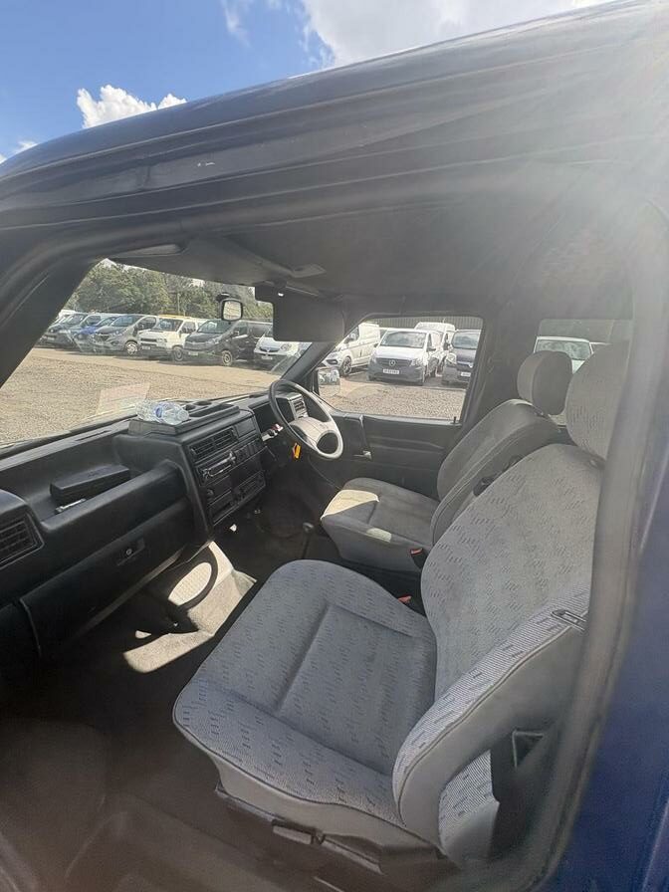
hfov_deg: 85.7
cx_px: 334
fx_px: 361
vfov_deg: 102.1
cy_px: 446
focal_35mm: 14
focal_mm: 2.22
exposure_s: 1/321
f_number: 2.2
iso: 50
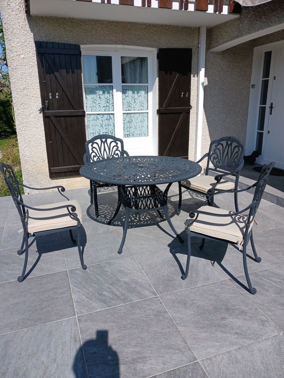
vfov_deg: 65.3
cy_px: 189
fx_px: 295
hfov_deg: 51.4
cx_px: 142
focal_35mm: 27
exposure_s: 1/431
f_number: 1.8
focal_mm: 4
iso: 20
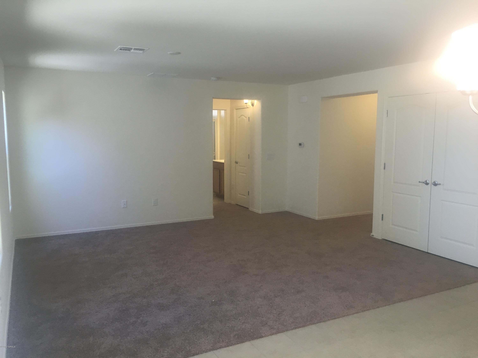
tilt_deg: -6.1
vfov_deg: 48.2
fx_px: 400
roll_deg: +0.2
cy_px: 179
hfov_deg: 61.7
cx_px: 239
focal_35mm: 29
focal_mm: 4.15
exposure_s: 1/30
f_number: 2.2
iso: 32
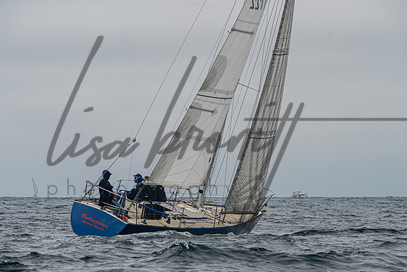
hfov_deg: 6.0
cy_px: 137
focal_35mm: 344
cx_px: 204
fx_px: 3893
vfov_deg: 4.0
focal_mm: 260
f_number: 10
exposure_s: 1/3200
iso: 1250
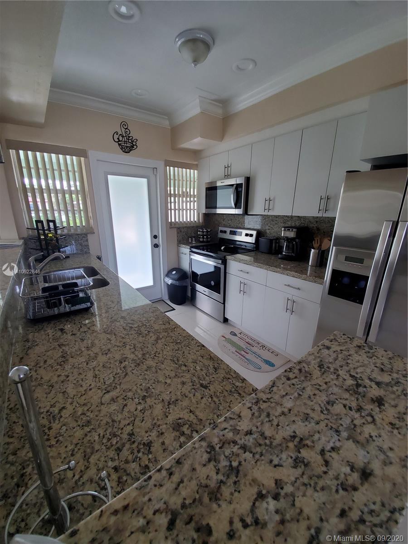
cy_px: 272
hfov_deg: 89.9
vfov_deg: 106.2
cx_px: 204
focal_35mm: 13
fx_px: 204
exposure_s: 1/50
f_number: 2.2
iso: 100
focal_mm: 1.8
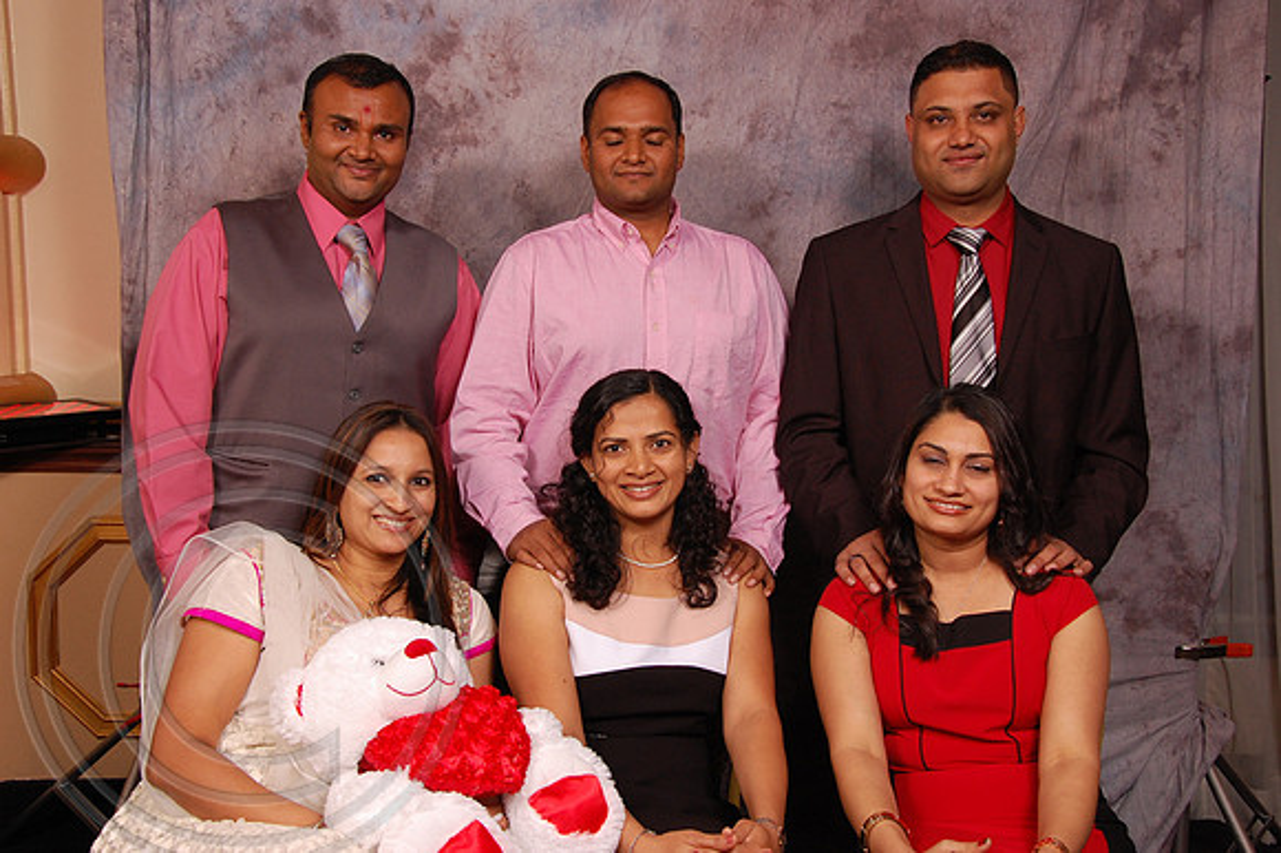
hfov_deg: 46.4
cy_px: 426
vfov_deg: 31.9
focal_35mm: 42
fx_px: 1494
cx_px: 640
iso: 400
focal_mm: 28
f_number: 5.6
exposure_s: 1/200
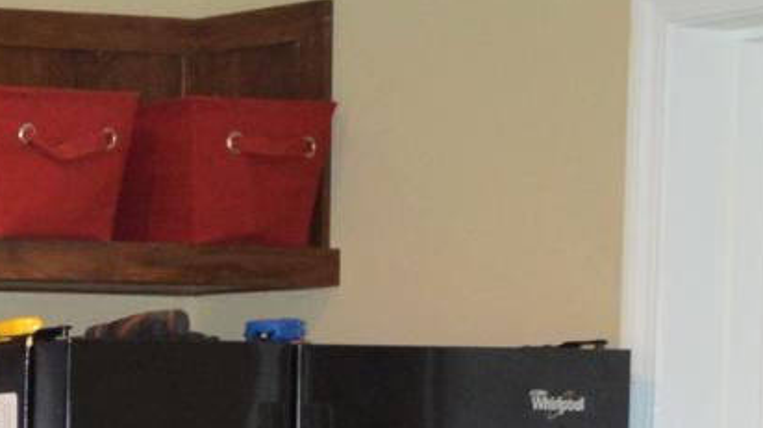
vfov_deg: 5.7
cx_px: -922
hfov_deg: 9.5
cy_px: 976
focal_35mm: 206
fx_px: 4164
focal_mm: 18
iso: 500
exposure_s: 1/60
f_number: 3.5
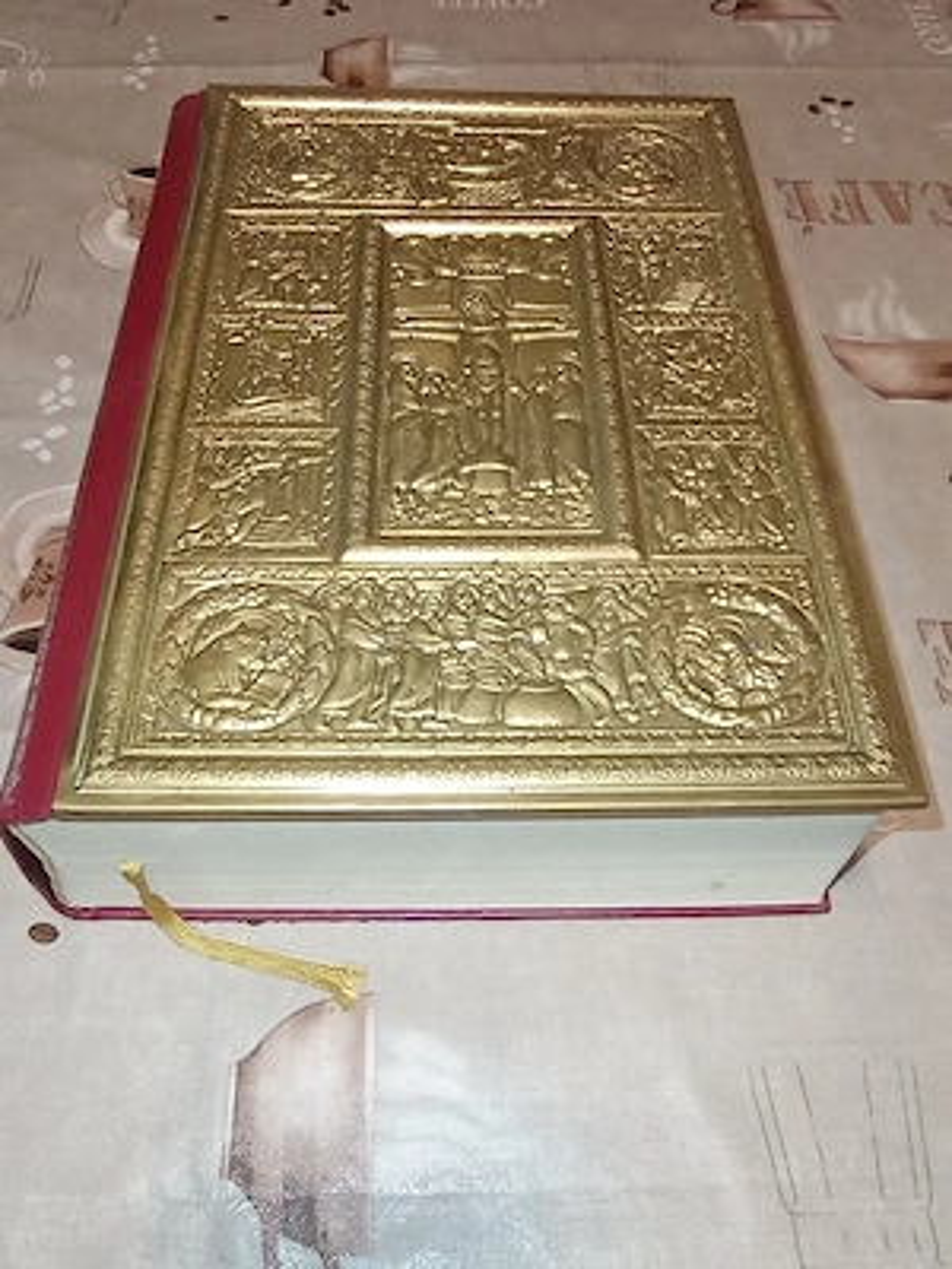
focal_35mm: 16
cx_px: 476
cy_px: 634
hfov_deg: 78.1
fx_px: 587
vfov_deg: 94.5
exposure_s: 1/50
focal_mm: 1.65
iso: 233
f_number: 2.2
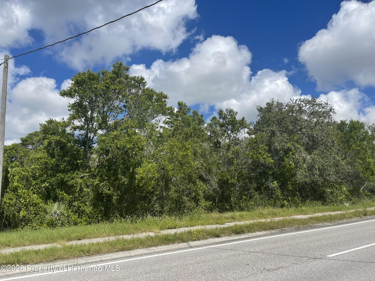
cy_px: 140
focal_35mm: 25
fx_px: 271
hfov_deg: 69.4
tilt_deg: +8.5
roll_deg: -1.6
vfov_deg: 54.9
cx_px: 188
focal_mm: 5.1
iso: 32
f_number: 1.6
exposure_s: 1/4717
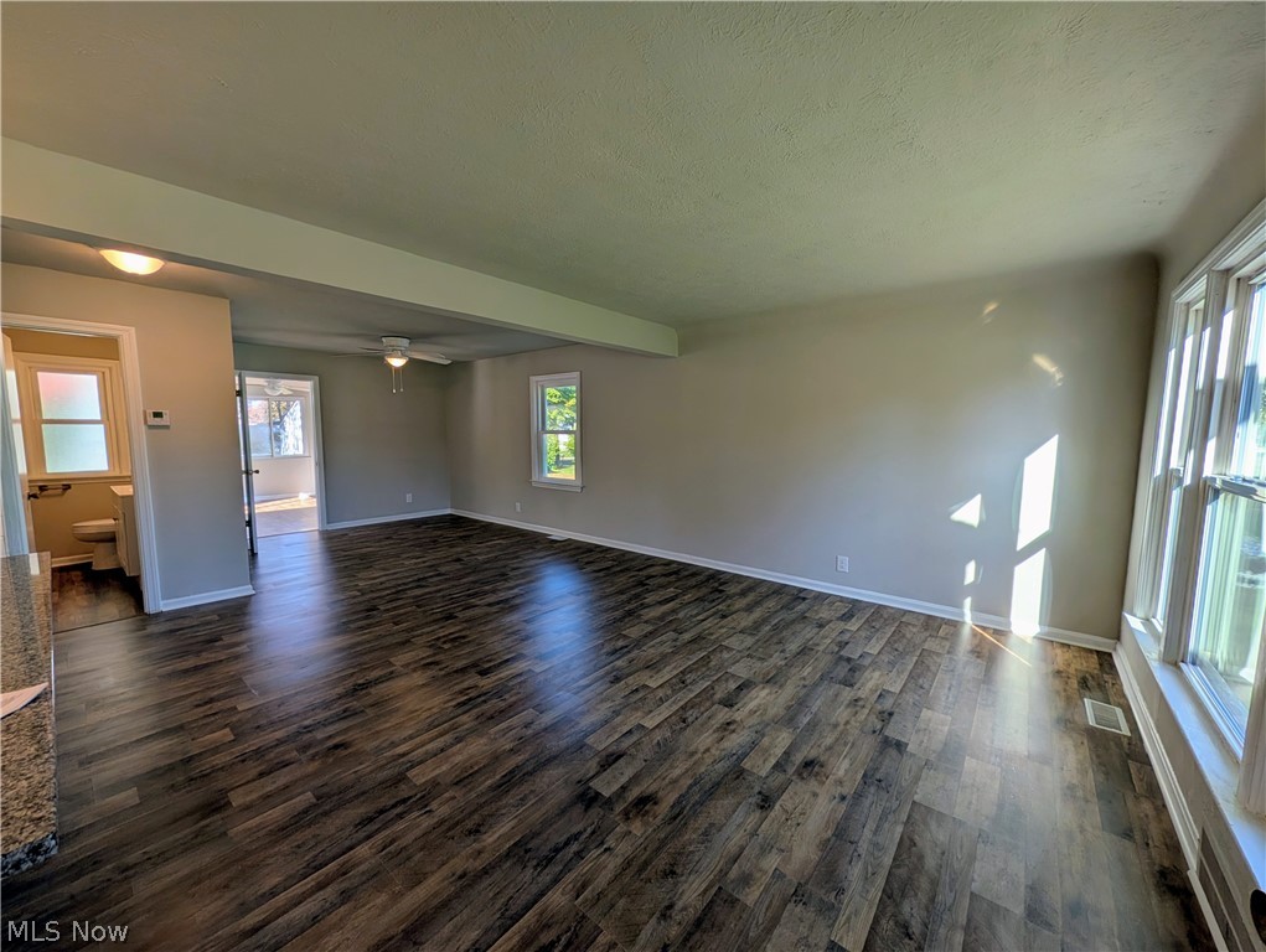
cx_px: 633
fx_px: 439
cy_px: 476
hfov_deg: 110.5
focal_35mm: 12
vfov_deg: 94.6
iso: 75
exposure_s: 1/387
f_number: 1.7
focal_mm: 2.02
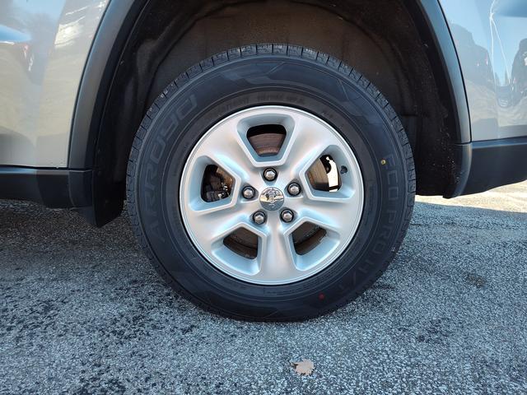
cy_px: 198
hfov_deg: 73.9
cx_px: 264
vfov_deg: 58.9
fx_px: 350
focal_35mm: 23
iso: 100
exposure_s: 1/252
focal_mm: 5.56
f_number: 1.88
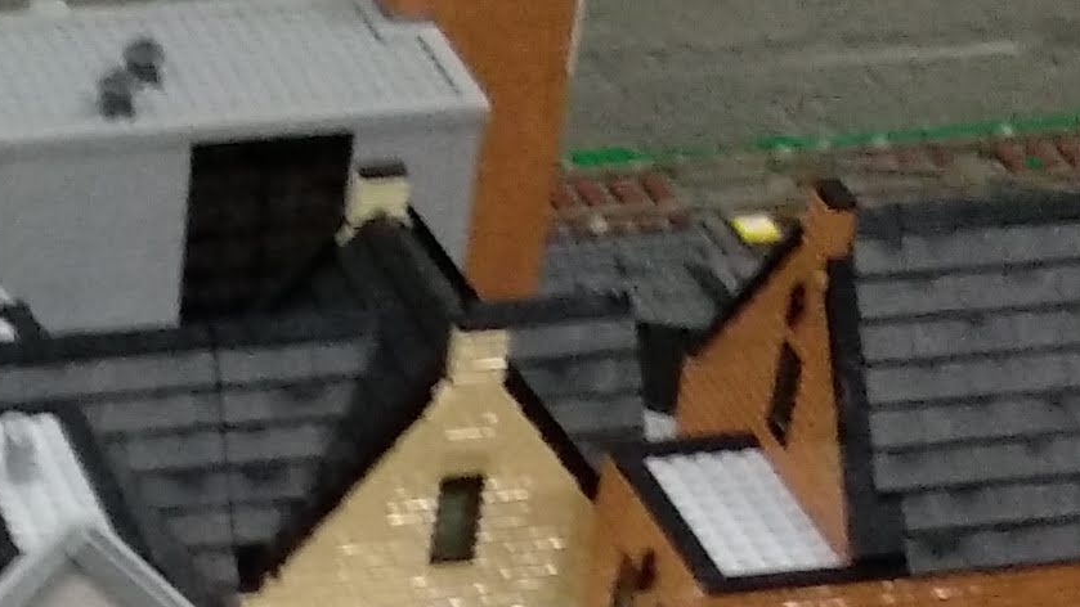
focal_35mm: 135
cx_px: -59
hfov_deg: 15.5
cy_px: 1528
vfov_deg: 8.2
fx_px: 3866
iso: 1250
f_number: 2.2
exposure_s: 1/17
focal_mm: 3.83
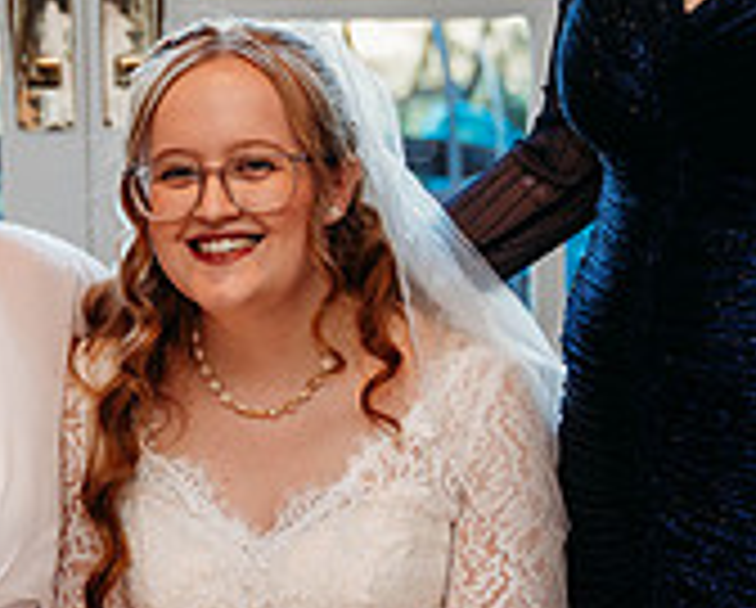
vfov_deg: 9.2
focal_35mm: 168
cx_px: 171
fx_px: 3766
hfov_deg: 11.4
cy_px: 198
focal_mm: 52
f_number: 2.8
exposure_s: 1/200
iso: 640
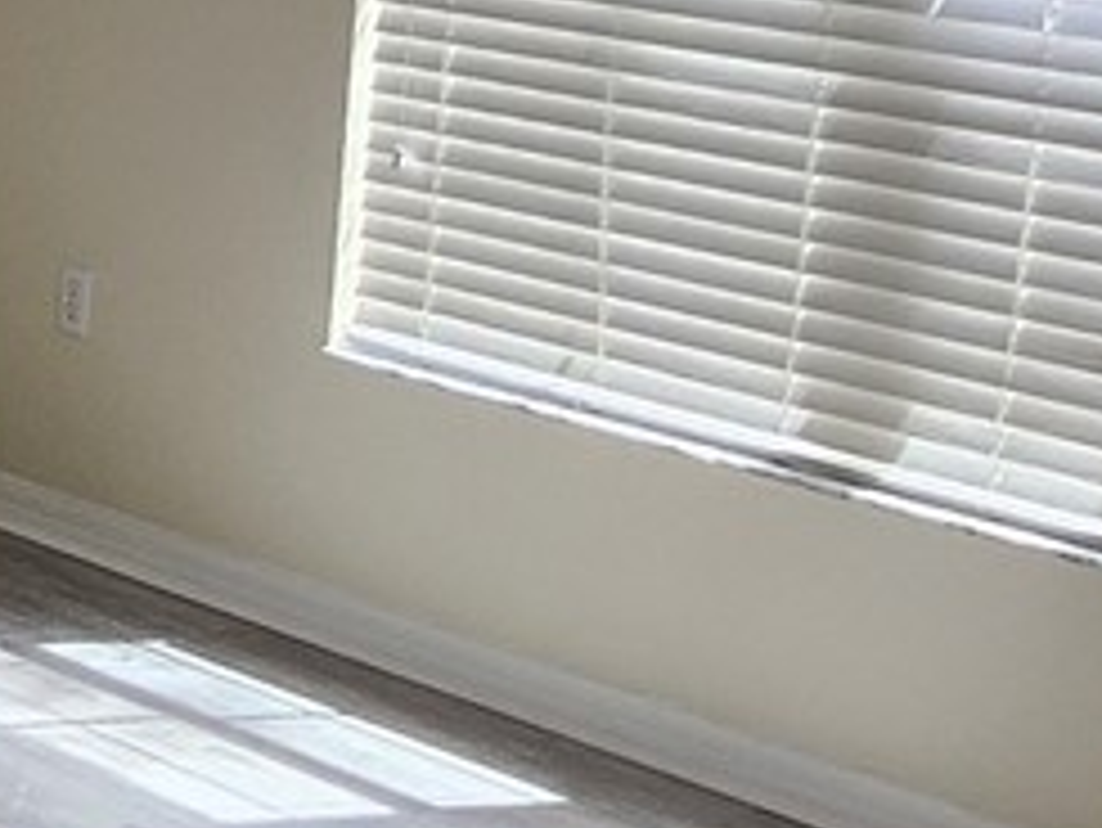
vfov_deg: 17.2
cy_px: 140
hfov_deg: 22.2
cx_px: 9
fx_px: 2707
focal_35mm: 85
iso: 100
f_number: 2.2
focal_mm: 1.74
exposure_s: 1/60
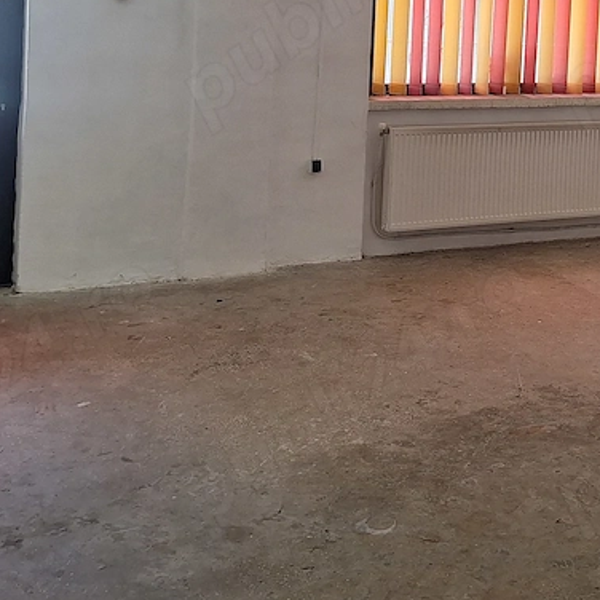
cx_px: 541
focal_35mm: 54
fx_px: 1059
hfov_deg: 30.3
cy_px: 14
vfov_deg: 29.7
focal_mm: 5.54
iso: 50
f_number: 1.8
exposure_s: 1/40
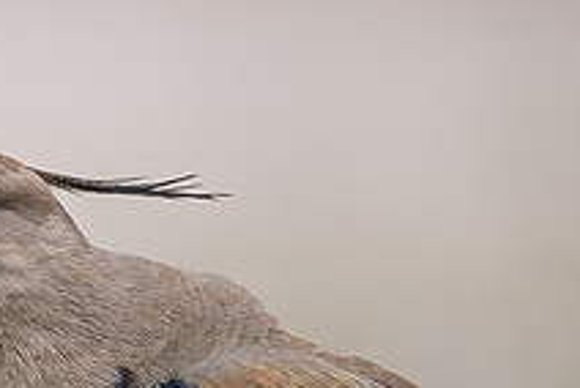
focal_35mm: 3139
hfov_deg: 0.7
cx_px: -422
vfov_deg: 0.4
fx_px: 50642
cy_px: 57
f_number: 4.5
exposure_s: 1/500
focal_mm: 400
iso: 800
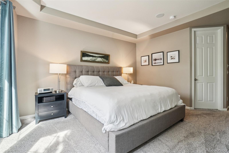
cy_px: 76
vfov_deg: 77.3
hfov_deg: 100.4
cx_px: 114
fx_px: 95
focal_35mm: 15
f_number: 8
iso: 400
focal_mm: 10
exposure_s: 1/20
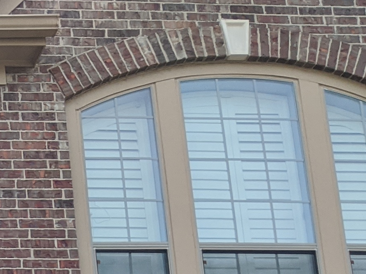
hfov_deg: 13.9
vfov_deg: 11.0
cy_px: 577
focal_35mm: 121
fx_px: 1279
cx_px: -354
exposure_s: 1/1799
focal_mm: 4.44
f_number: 1.8
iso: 46
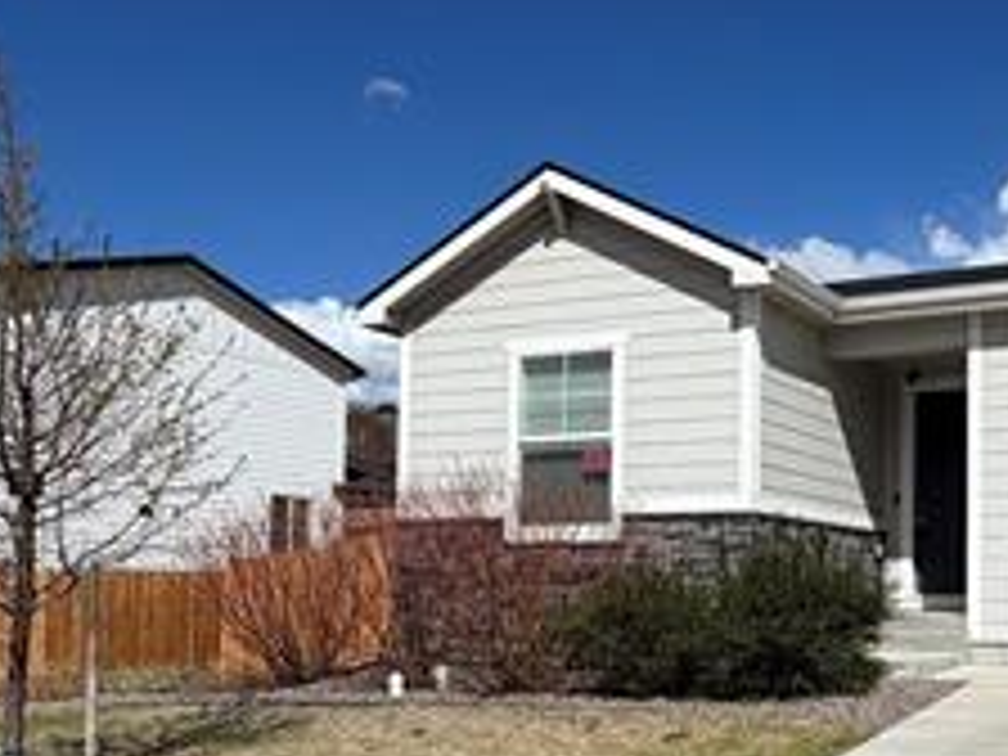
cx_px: 904
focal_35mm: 40
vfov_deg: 35.3
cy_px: 556
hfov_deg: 42.9
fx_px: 1165
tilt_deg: +1.7
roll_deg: +0.7
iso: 20
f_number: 2.2
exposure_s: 1/1795
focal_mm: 2.22
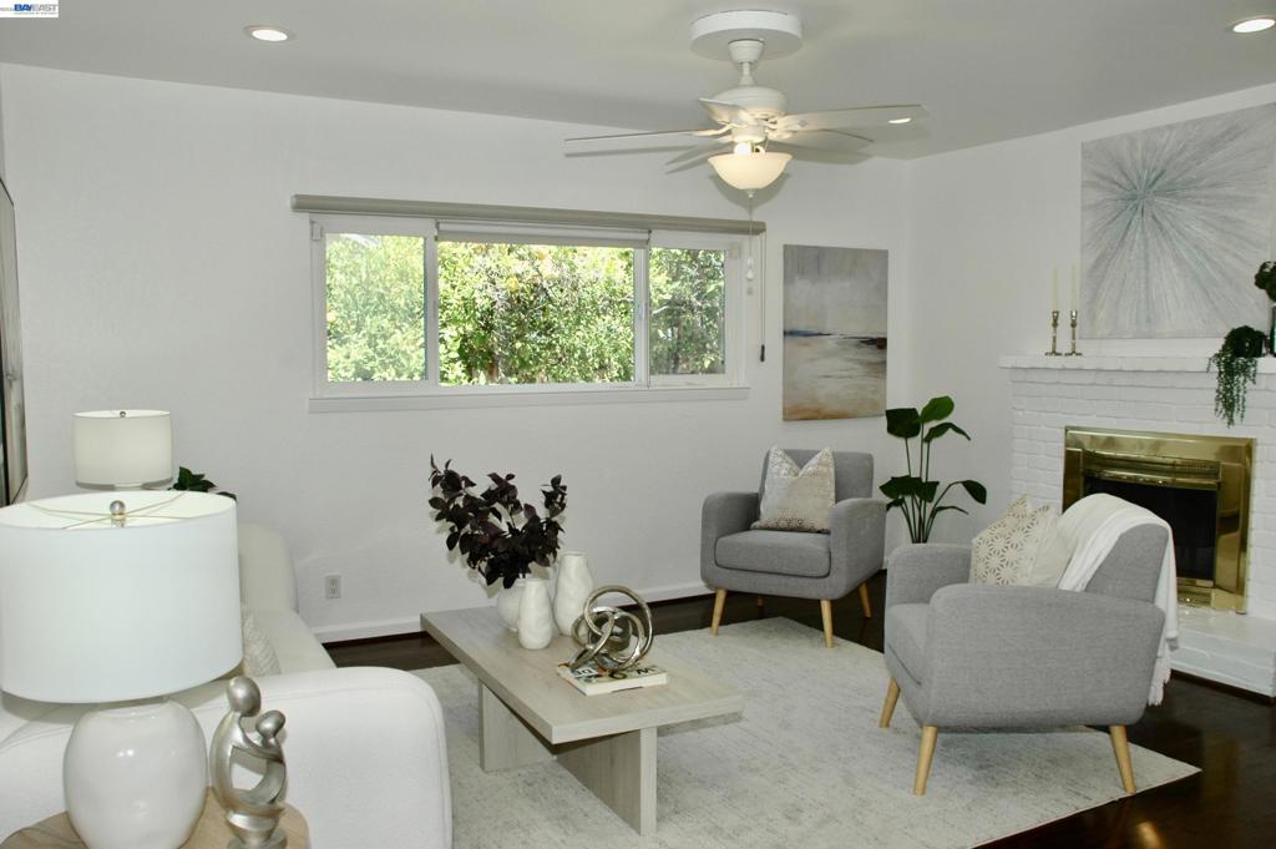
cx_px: 638
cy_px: 424
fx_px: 1062
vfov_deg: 43.5
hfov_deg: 62.0
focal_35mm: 30
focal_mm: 20
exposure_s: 1/125
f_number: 5.6
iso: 200
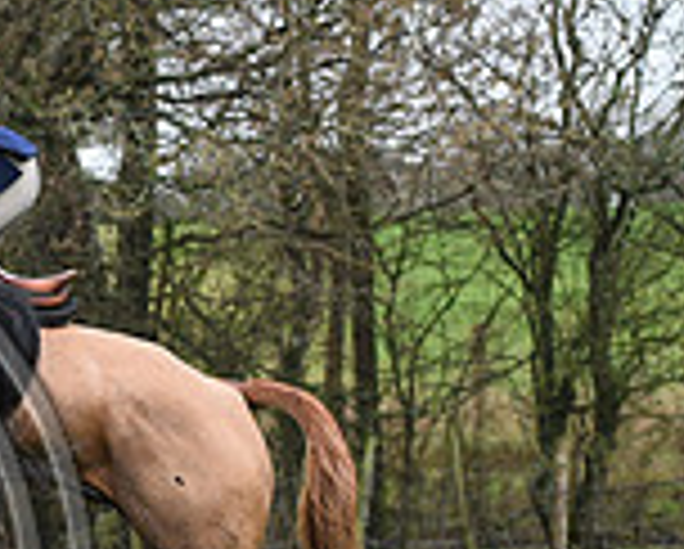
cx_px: -418
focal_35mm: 307
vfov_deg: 5.0
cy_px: 544
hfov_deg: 6.2
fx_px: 6223
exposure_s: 1/1250
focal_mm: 86
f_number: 3.5
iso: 1600
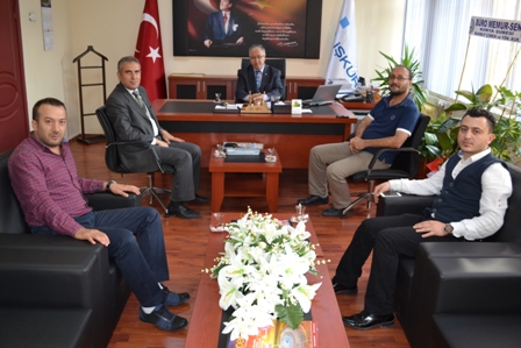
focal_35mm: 33
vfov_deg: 40.0
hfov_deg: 57.2
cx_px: 260
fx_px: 478
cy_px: 174
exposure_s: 1/60
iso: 640
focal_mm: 22
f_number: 4
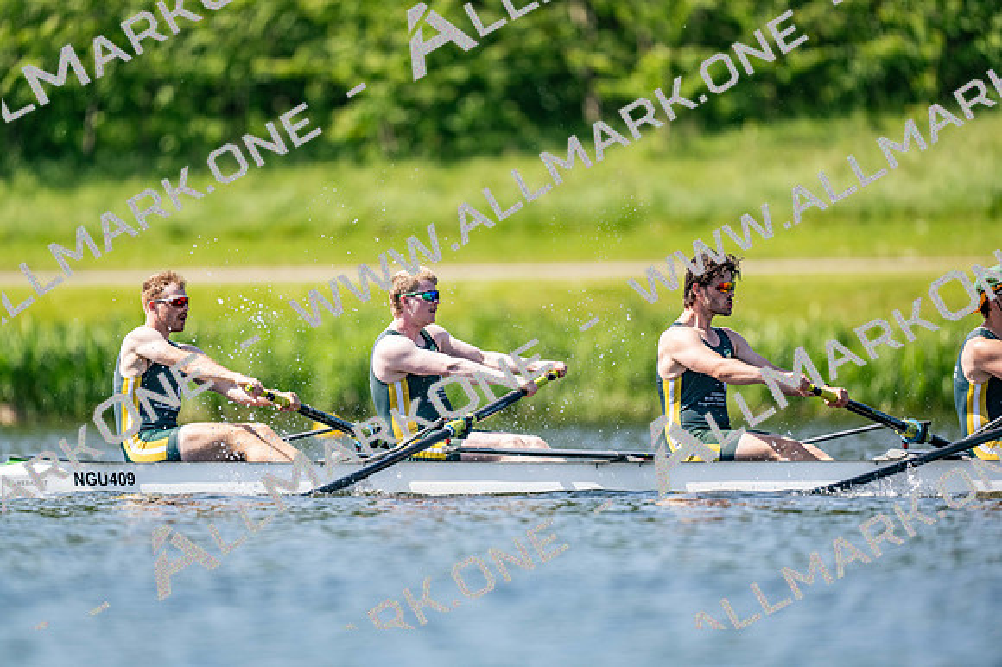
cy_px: 334
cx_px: 501
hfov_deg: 3.4
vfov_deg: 2.3
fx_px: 16694
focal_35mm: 600
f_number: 4
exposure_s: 1/2500
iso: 450
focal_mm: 600
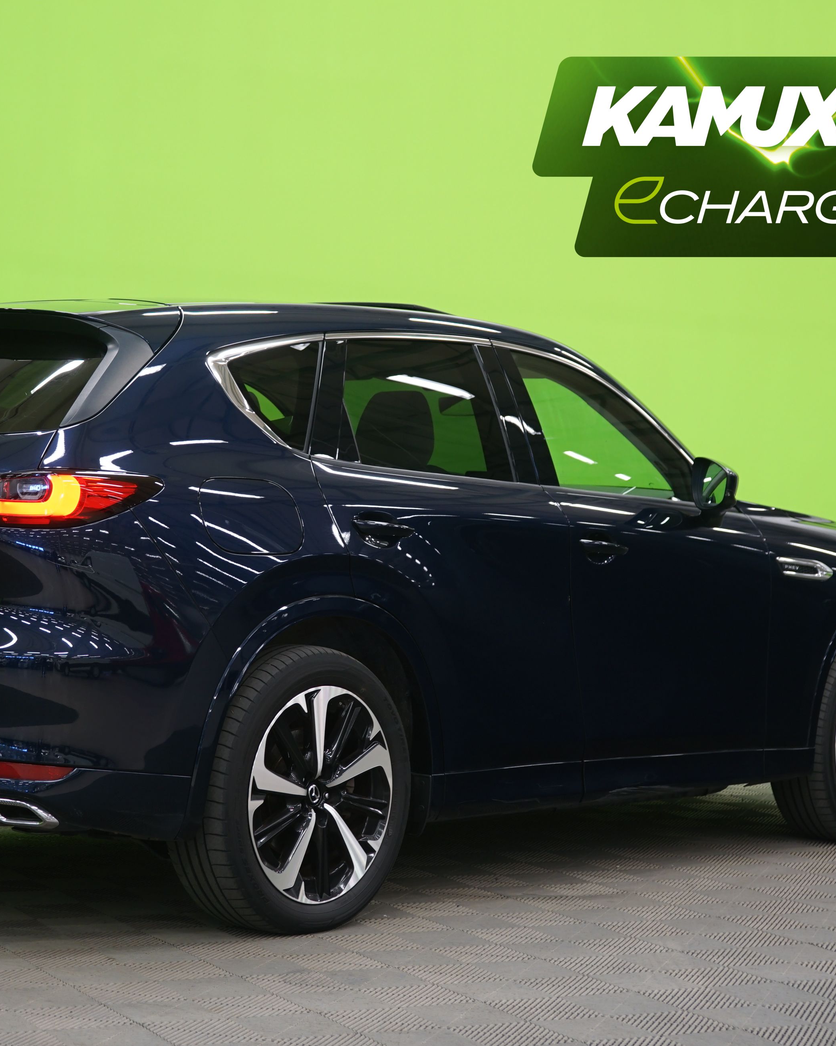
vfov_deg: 26.4
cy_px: 524
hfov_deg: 21.2
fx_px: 2227
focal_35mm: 72
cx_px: 304
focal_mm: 51
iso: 400
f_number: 5
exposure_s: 1/6
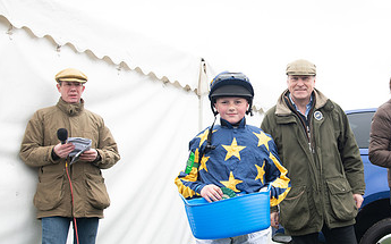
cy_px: 129
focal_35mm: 60
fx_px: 639
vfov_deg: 21.6
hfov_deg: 33.7
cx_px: 263
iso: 200
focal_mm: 35
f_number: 5
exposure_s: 1/125
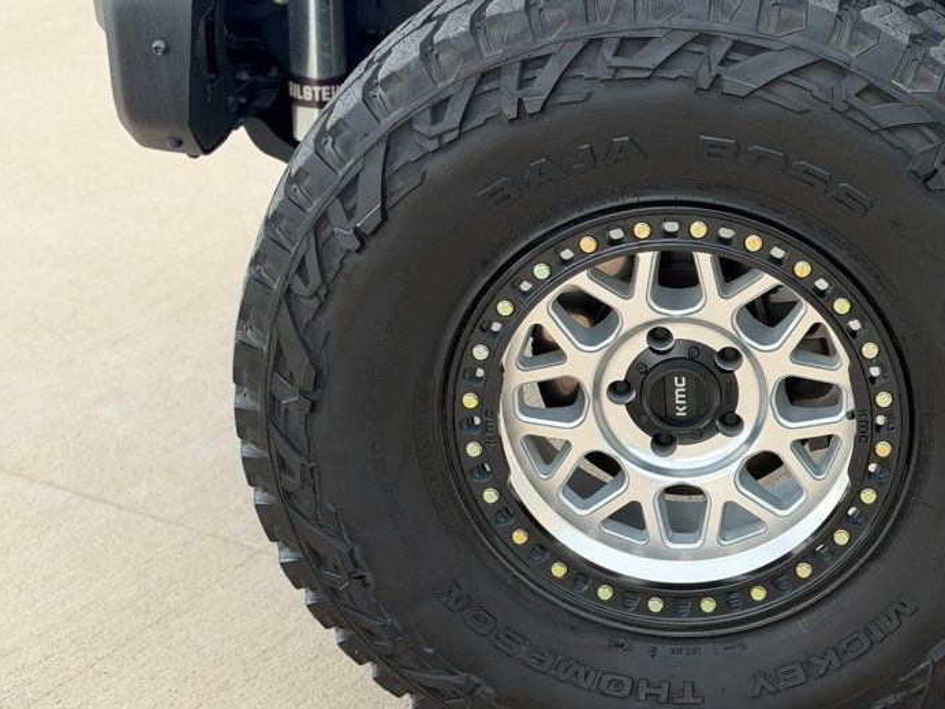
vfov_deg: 20.7
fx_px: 1938
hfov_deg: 27.1
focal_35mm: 71
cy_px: 328
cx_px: 683
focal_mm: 6.76
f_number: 1.78
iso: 64
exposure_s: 1/301
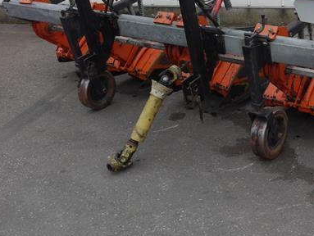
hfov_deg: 31.4
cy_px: 48
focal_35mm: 60
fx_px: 545
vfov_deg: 24.1
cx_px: 245
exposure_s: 1/160
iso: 160
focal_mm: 18
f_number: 5.6
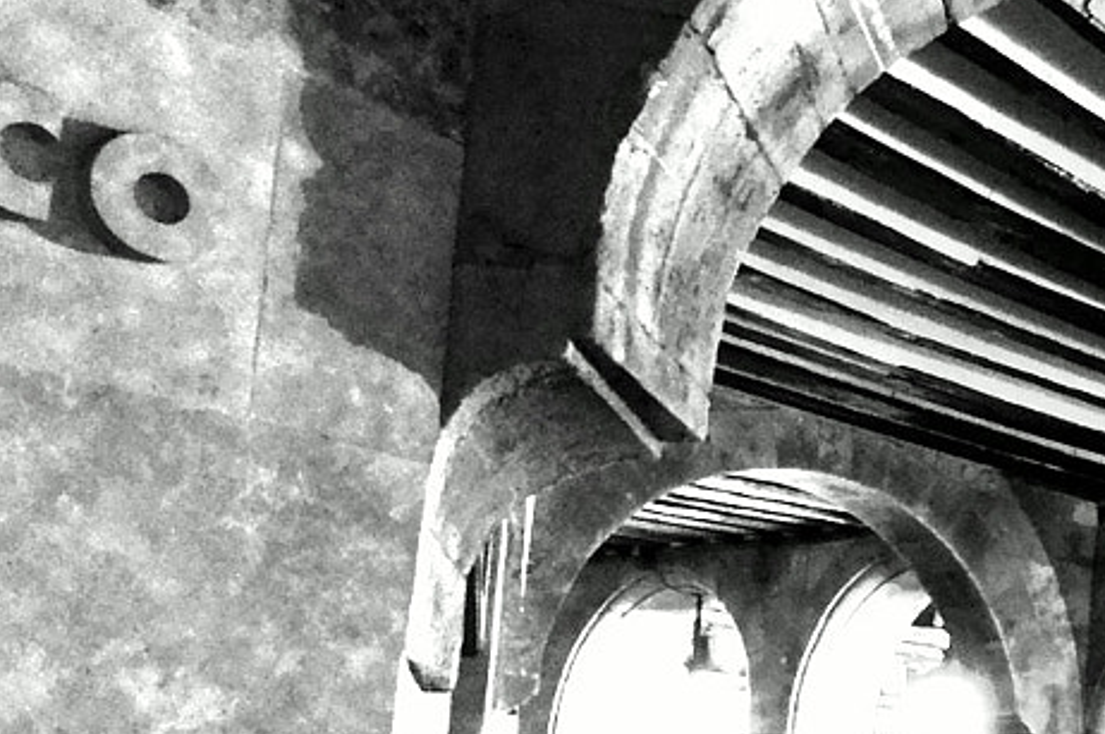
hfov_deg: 27.0
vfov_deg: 24.7
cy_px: 742
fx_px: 1594
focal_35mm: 52
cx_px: 1658
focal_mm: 10
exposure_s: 1/13
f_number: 9
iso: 3200
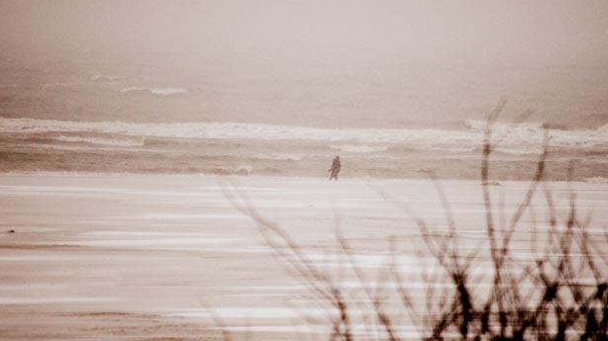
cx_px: 330
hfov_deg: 6.0
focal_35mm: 358
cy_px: 161
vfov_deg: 3.4
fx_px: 5770
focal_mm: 200
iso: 800
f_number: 5.6
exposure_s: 1/160
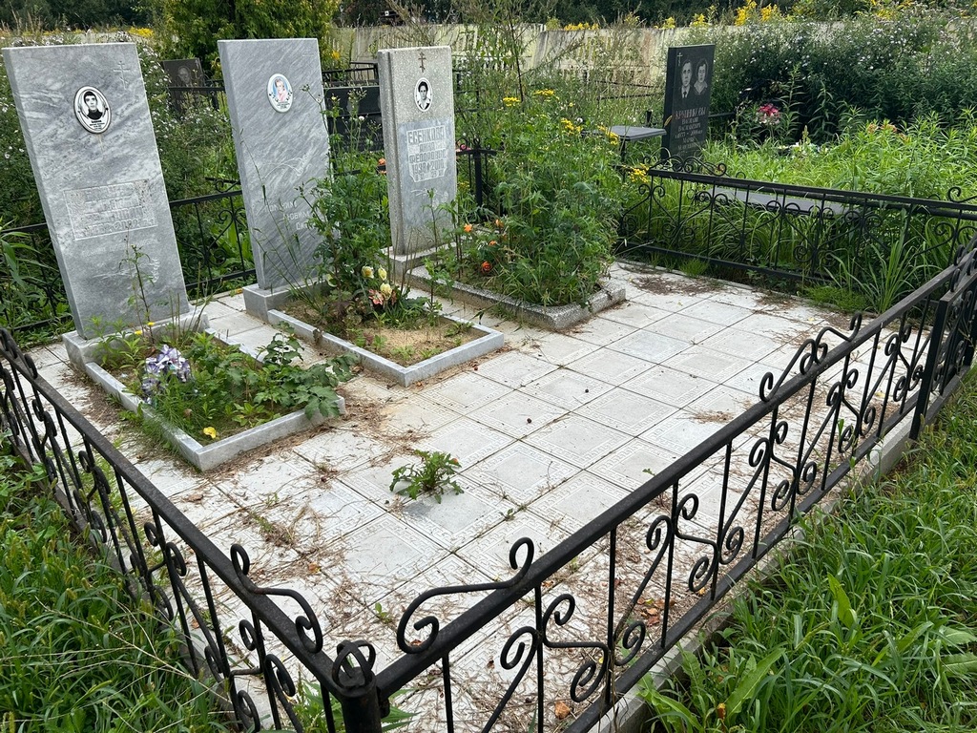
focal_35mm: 26
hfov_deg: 67.3
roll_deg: +2.6
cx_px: 488
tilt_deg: -22.8
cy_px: 366
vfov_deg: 53.1
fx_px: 734
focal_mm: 5.7
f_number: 1.5
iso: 50
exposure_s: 1/1326
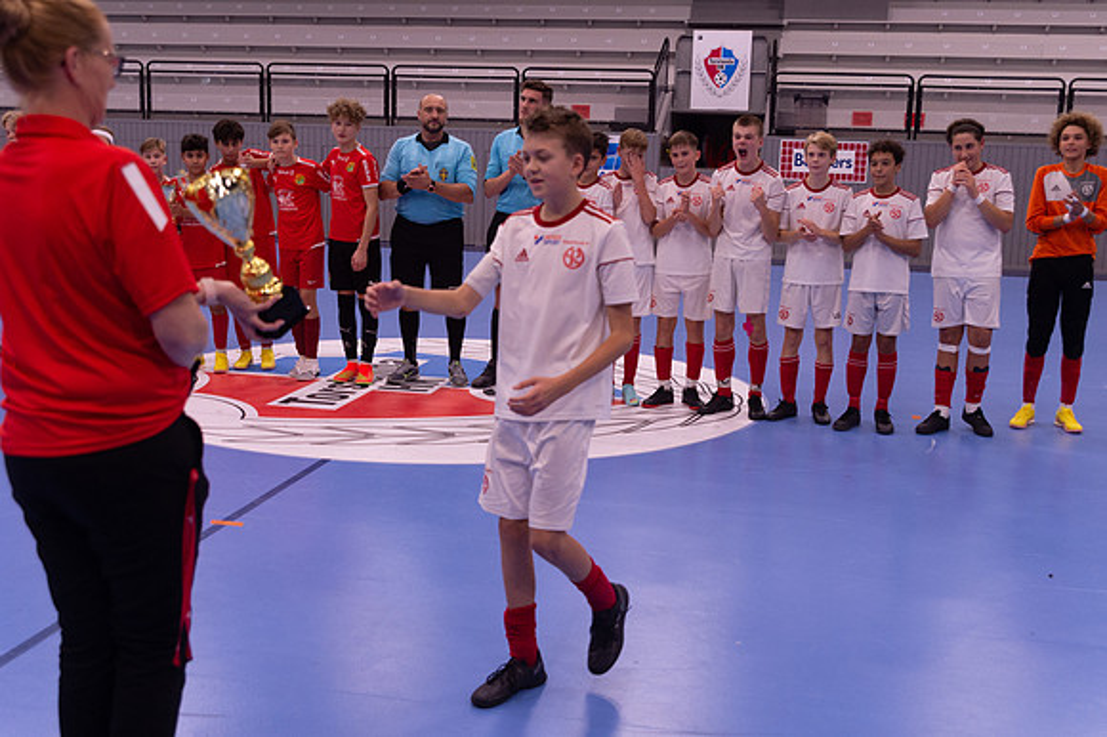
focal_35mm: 41
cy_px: 368
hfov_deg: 47.1
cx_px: 554
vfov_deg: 32.3
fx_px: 1271
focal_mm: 38
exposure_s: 1/320
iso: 1800
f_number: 3.2
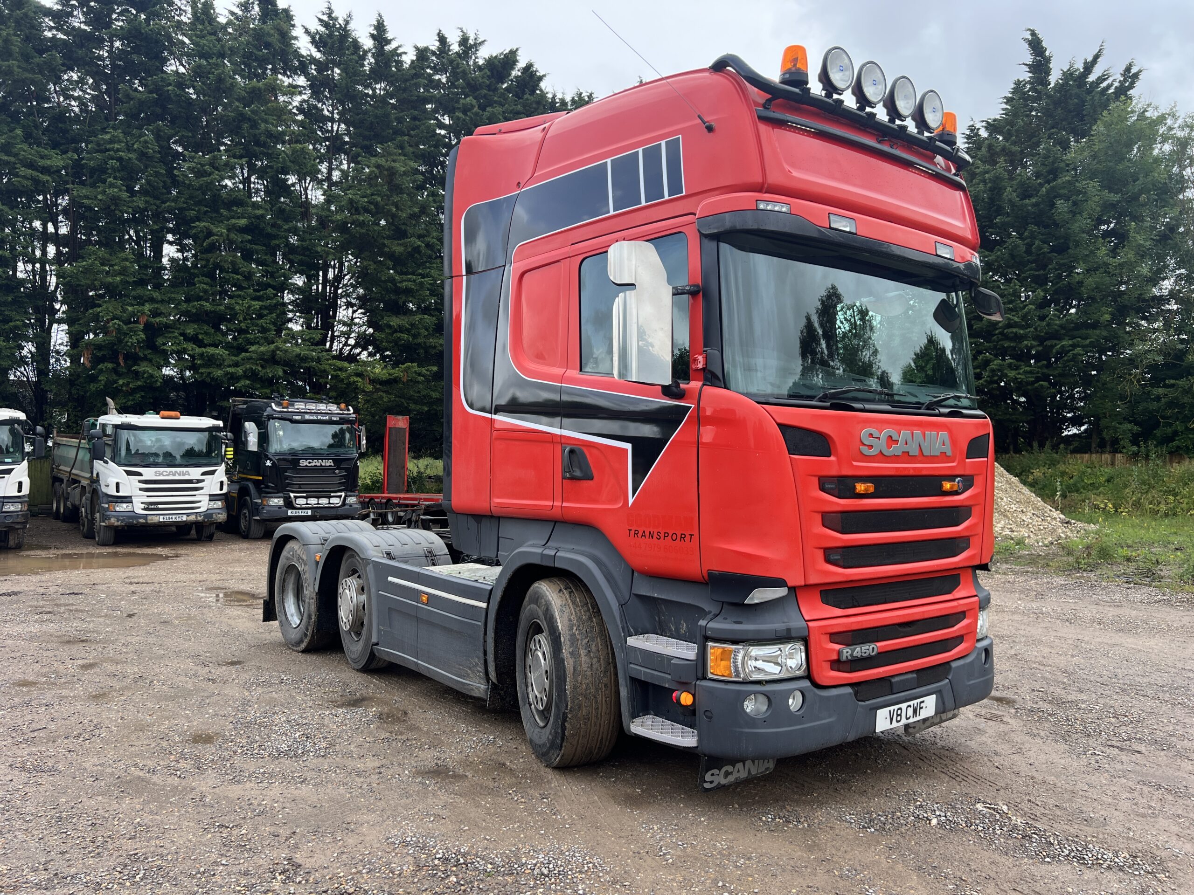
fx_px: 897
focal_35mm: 26
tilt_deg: +1.0
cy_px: 448
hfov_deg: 67.3
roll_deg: -1.2
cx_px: 597
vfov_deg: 53.1
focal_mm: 5.7
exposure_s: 1/1124
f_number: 1.5
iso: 50
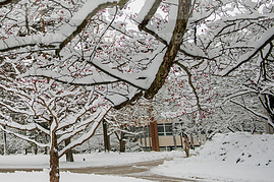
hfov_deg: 27.1
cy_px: 57
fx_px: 525
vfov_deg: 19.6
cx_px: -18
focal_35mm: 69
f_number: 3.5
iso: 250
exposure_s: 1/400
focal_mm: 32
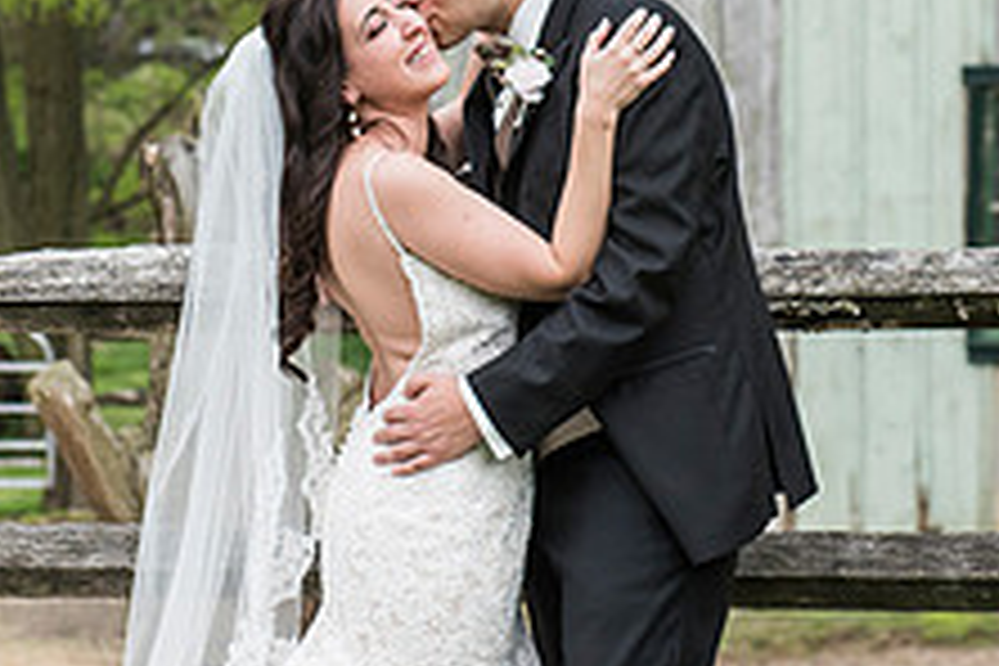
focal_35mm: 183
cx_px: 436
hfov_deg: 11.2
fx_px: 5078
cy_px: 34
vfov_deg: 7.5
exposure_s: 1/2000
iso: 640
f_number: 4
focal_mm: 70
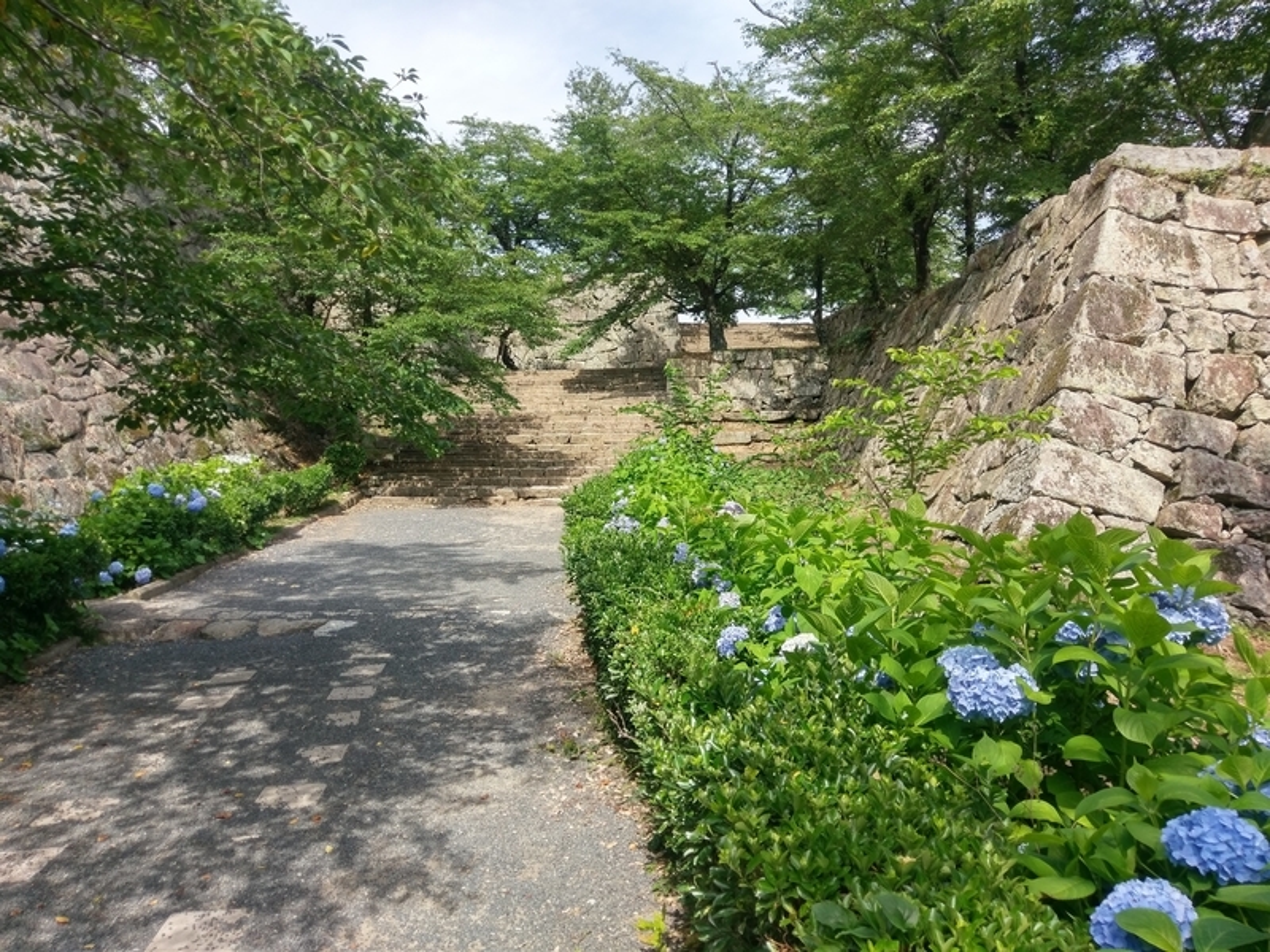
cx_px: 635
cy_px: 476
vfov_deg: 53.1
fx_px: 954
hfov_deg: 67.3
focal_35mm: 26
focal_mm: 4.58
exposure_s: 1/873
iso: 100
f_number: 1.8
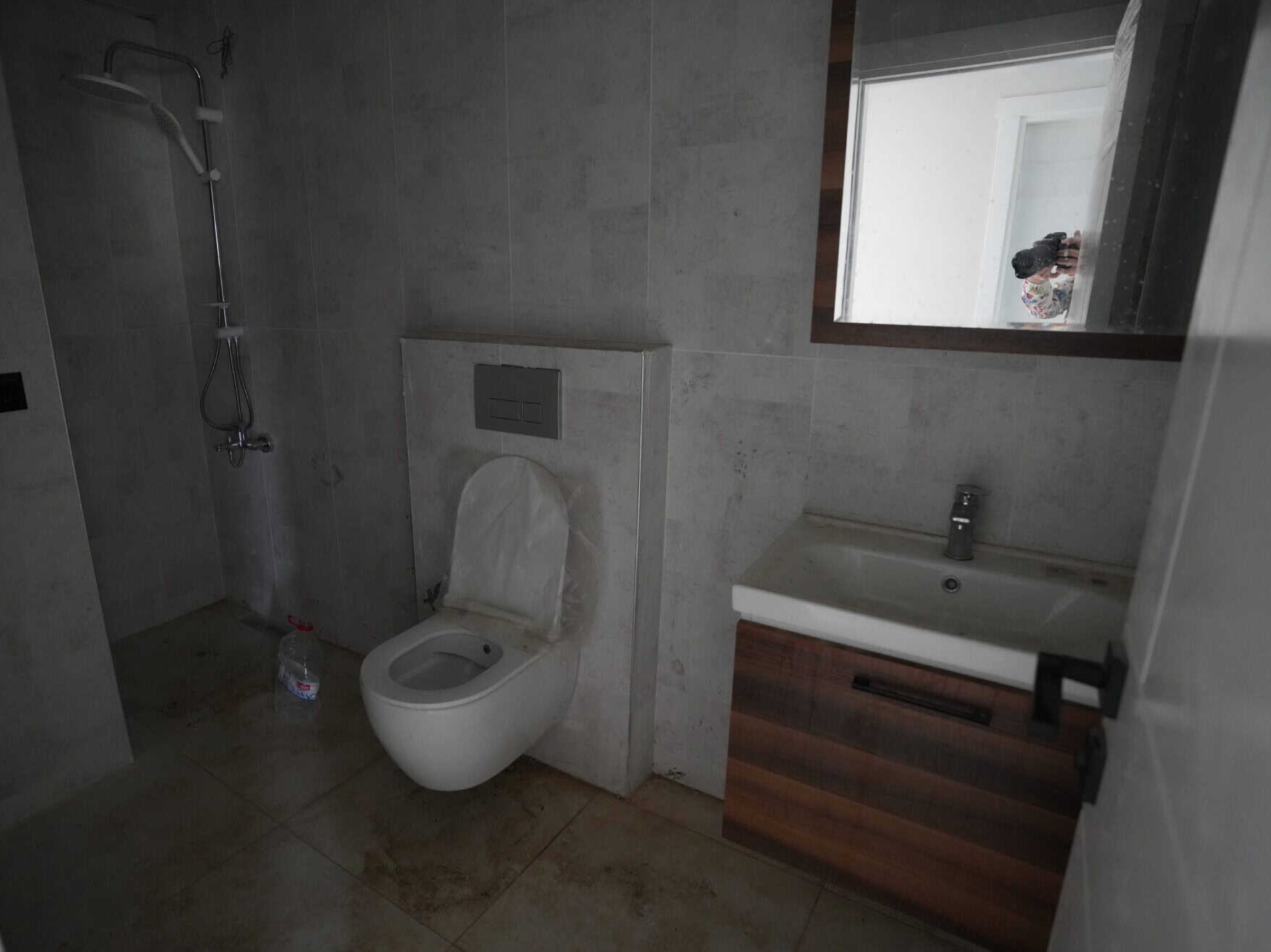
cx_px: 550
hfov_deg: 84.2
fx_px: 698
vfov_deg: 68.7
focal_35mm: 19
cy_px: 473
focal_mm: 17
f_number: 2.8
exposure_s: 1/160
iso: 5000
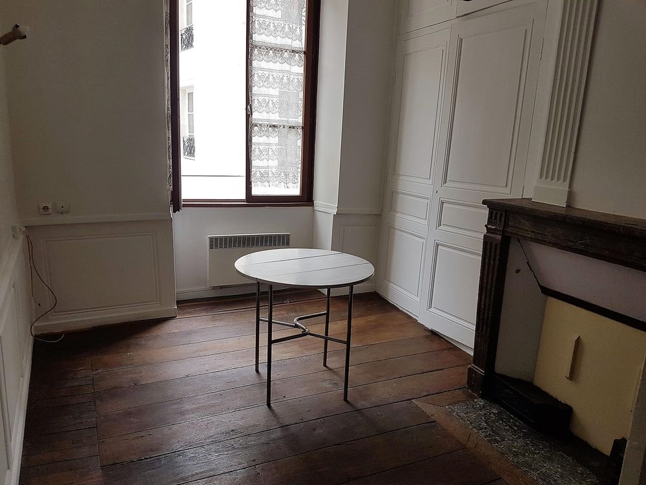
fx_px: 485
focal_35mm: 26
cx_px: 323
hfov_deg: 67.3
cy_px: 242
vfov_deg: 53.1
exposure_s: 1/157
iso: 40
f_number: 1.7
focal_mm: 4.2
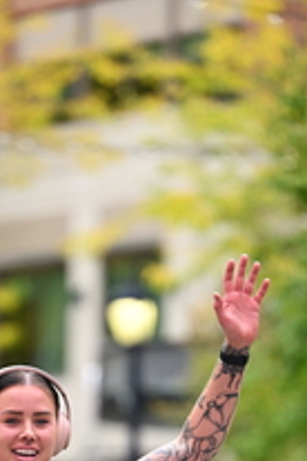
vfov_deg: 4.7
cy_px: 572
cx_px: 57
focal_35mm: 439
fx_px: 5615
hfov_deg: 3.1
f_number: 2.8
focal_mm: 165
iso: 640
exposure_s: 1/2000
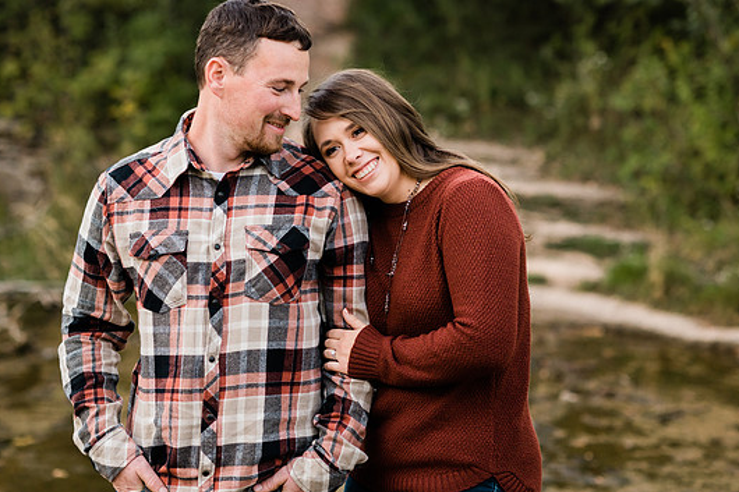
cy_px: 224
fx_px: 1908
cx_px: 372
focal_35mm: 93
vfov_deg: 14.7
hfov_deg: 21.9
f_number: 2.5
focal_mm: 85
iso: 500
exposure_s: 1/200
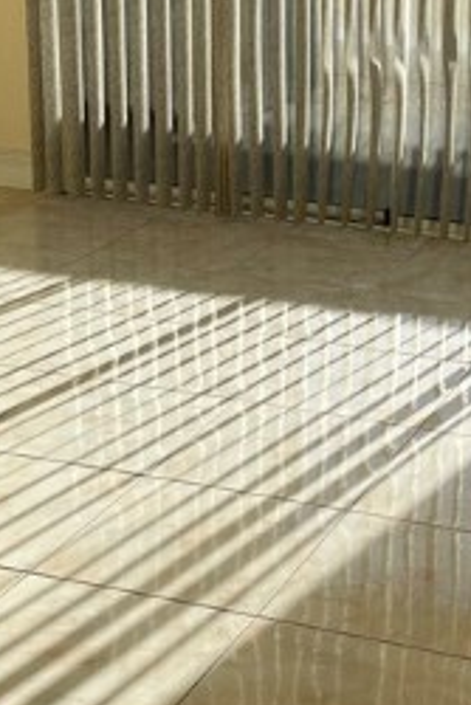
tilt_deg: -19.2
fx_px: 1626
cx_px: 415
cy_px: 313
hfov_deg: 16.3
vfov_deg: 24.4
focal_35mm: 83
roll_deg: -2.0
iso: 32
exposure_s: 1/2020
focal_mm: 4.2
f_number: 1.6
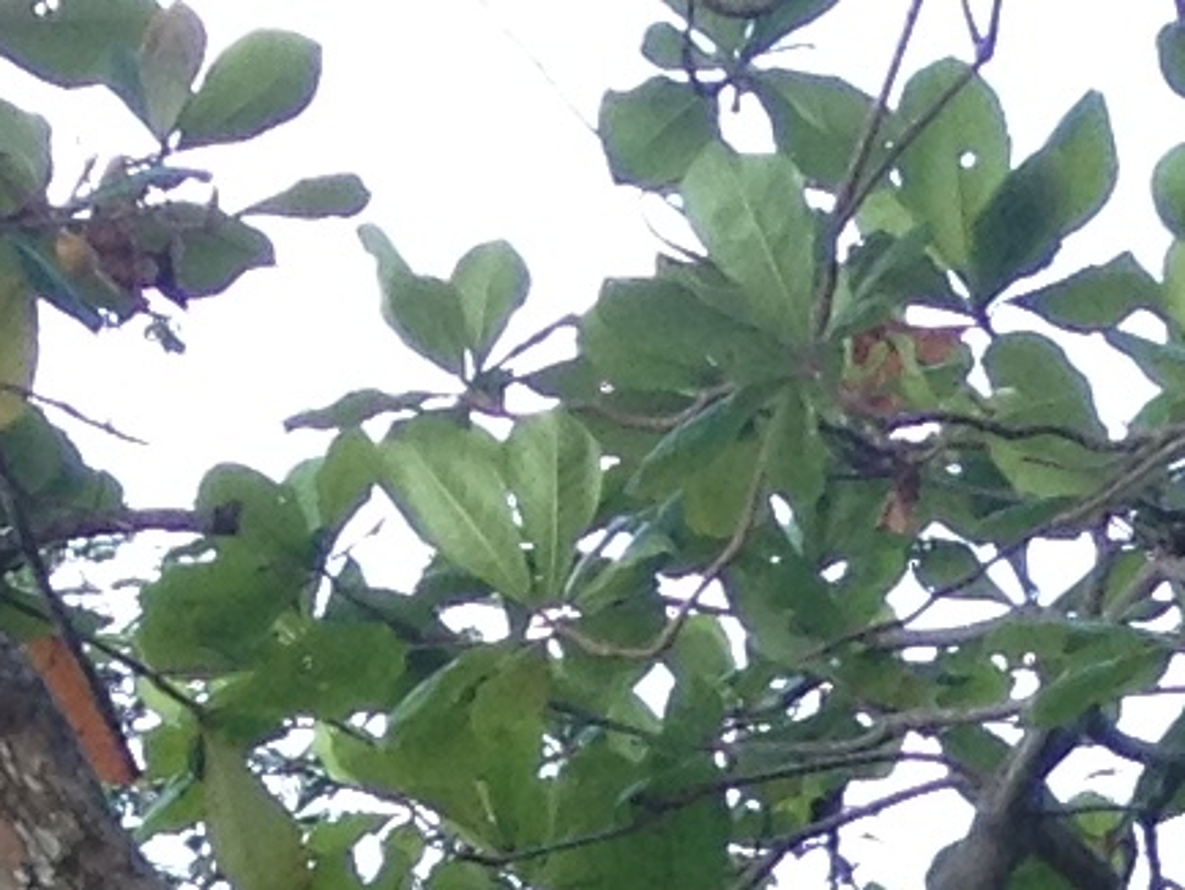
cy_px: 3339
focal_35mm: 263
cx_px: 1955
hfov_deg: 7.4
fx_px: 9008
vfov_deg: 5.1
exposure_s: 1/211
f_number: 2.4
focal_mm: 4.28
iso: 50
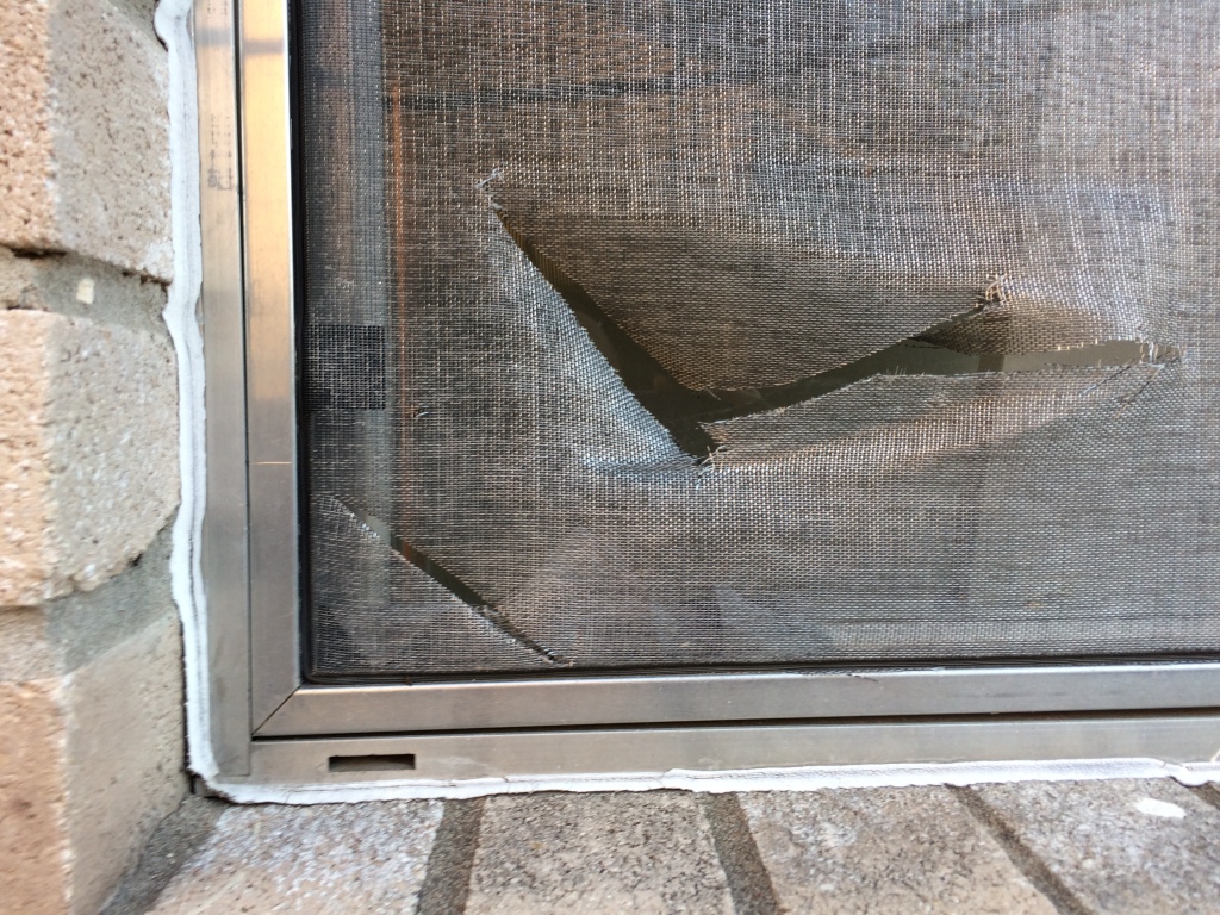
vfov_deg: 48.2
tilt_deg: -4.7
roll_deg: +0.2
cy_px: 458
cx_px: 610
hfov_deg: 61.7
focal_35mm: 29
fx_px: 1022
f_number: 2.2
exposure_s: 1/60
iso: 40
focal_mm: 4.15
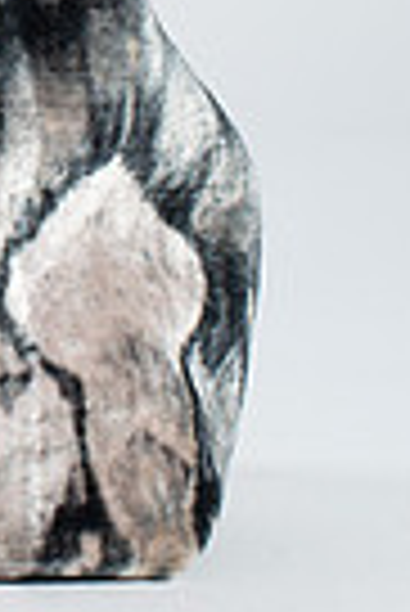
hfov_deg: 5.5
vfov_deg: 8.4
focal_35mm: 243
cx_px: -451
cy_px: -173
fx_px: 4140
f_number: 6.3
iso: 200
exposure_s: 1/200
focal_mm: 50
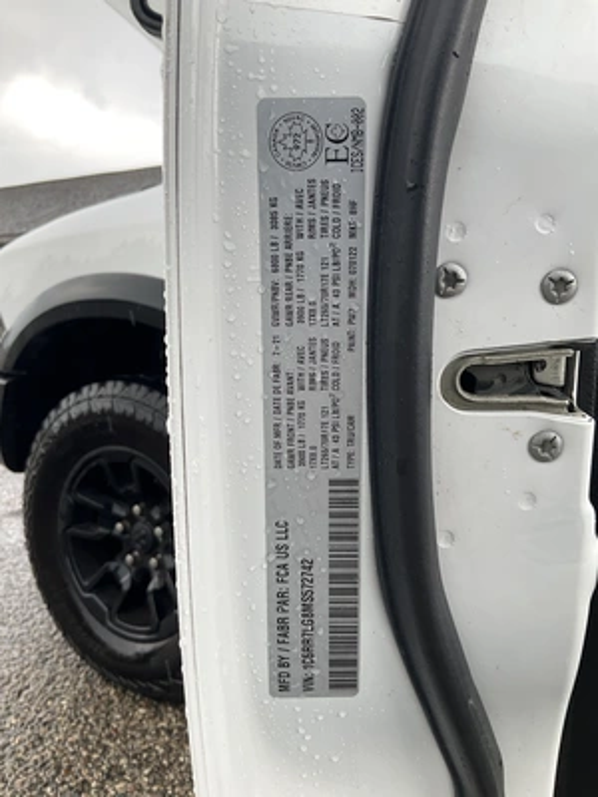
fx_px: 668
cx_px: 299
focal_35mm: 29
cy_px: 398
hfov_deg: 48.2
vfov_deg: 61.7
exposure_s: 1/122
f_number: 1.8
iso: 32
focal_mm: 3
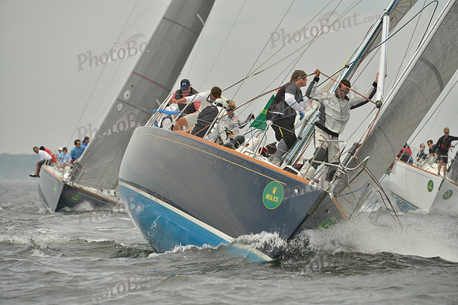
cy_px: 152
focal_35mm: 260
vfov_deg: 5.3
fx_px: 3308
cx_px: 229
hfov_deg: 7.9
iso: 280
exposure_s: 1/1250
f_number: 6.3
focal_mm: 260
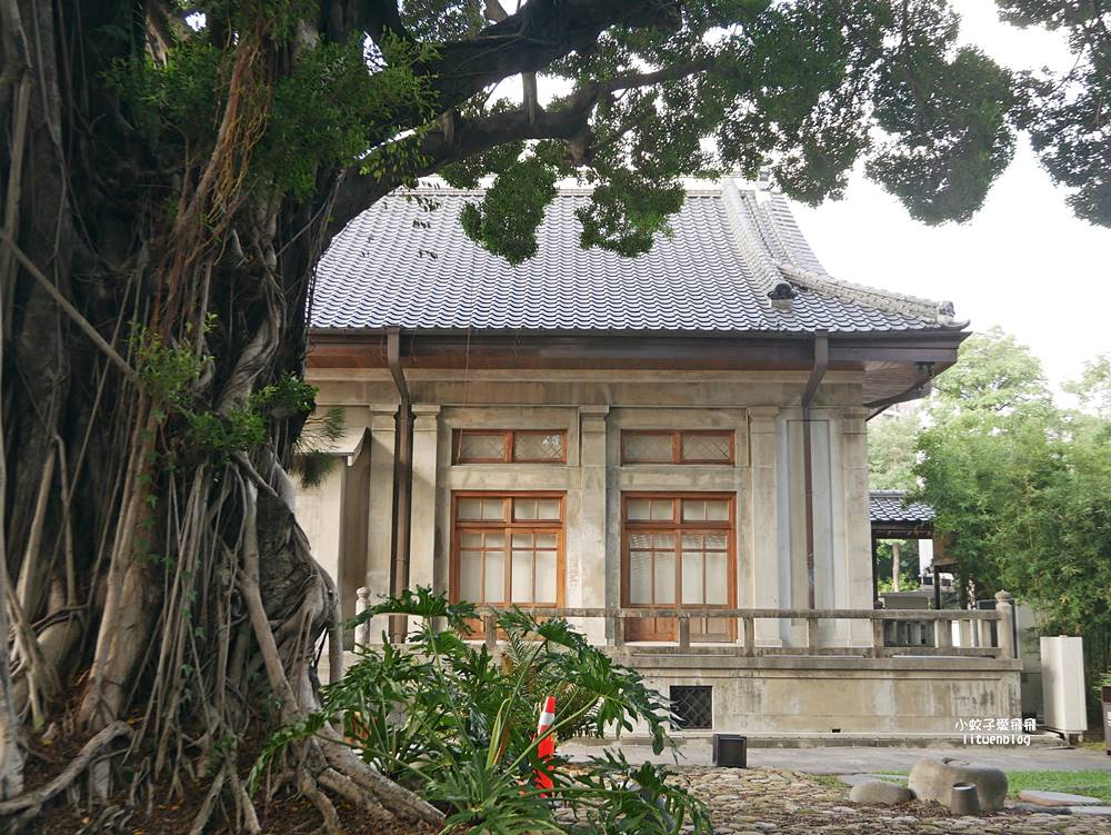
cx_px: 556
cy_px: 418
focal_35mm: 38
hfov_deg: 49.0
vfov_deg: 37.8
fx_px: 1220
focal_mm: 19
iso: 200
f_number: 4.3
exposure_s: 1/100
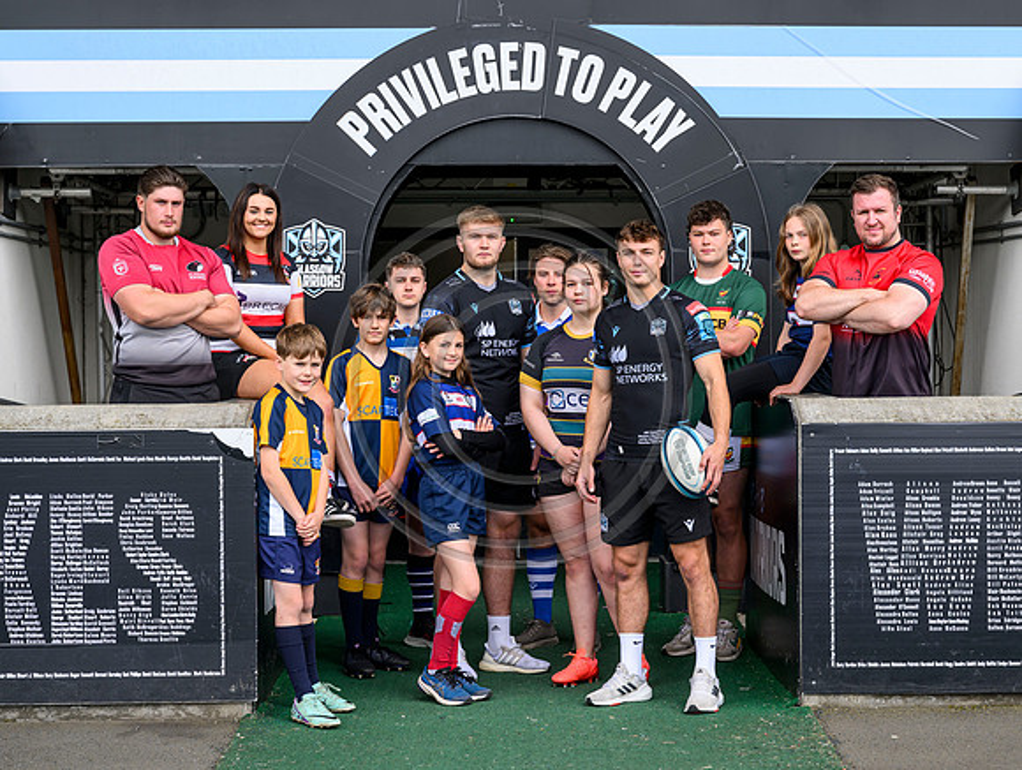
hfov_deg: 26.1
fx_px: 2198
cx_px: 581
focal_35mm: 74
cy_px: 380
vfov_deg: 19.9
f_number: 5
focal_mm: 64
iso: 250
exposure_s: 1/250
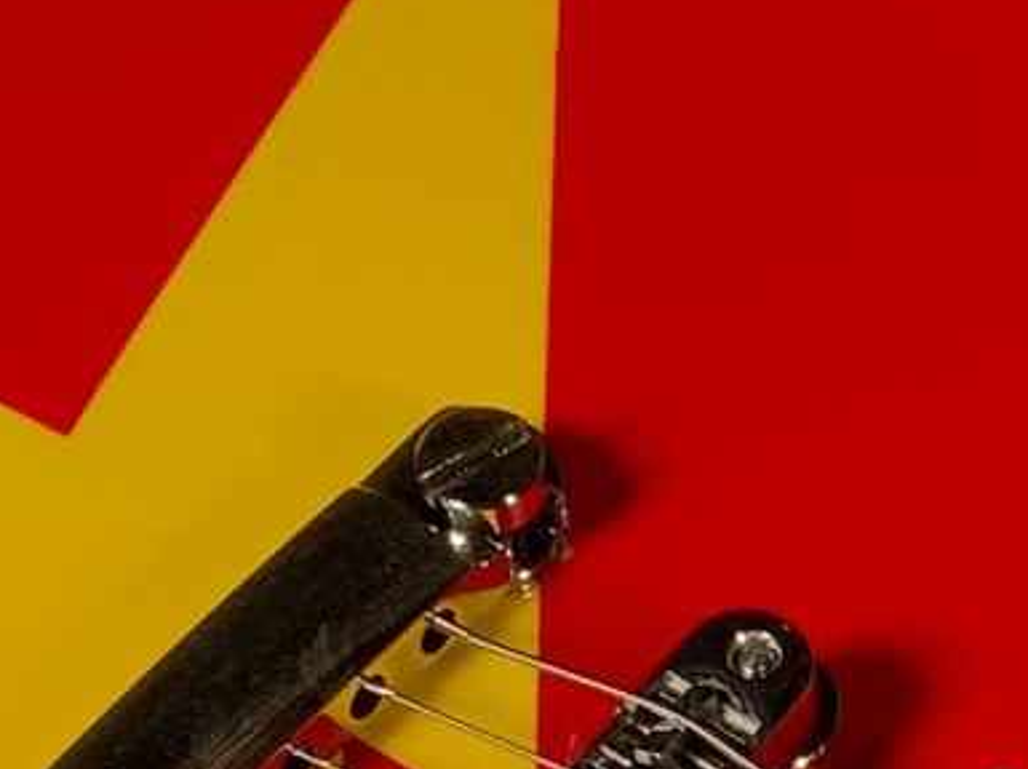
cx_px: 1108
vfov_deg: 7.4
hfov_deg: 10.2
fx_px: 5726
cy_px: 1503
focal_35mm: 193
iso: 16
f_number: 1.8
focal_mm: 3
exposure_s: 1/104
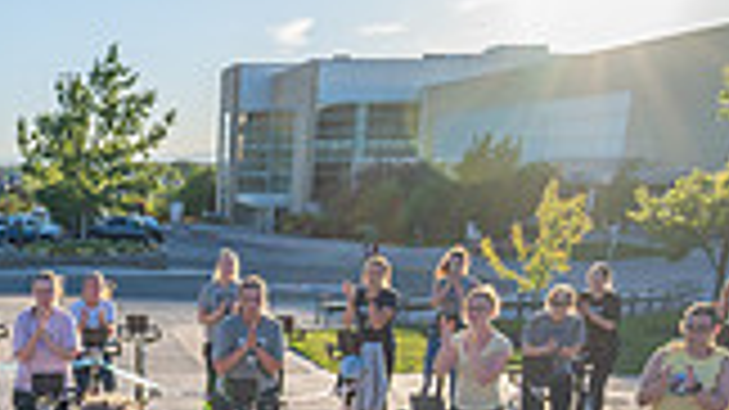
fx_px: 1043
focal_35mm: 54
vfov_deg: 20.3
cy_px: 532
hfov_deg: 36.2
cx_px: 73
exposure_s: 1/640
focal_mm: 14
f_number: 4.5
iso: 100
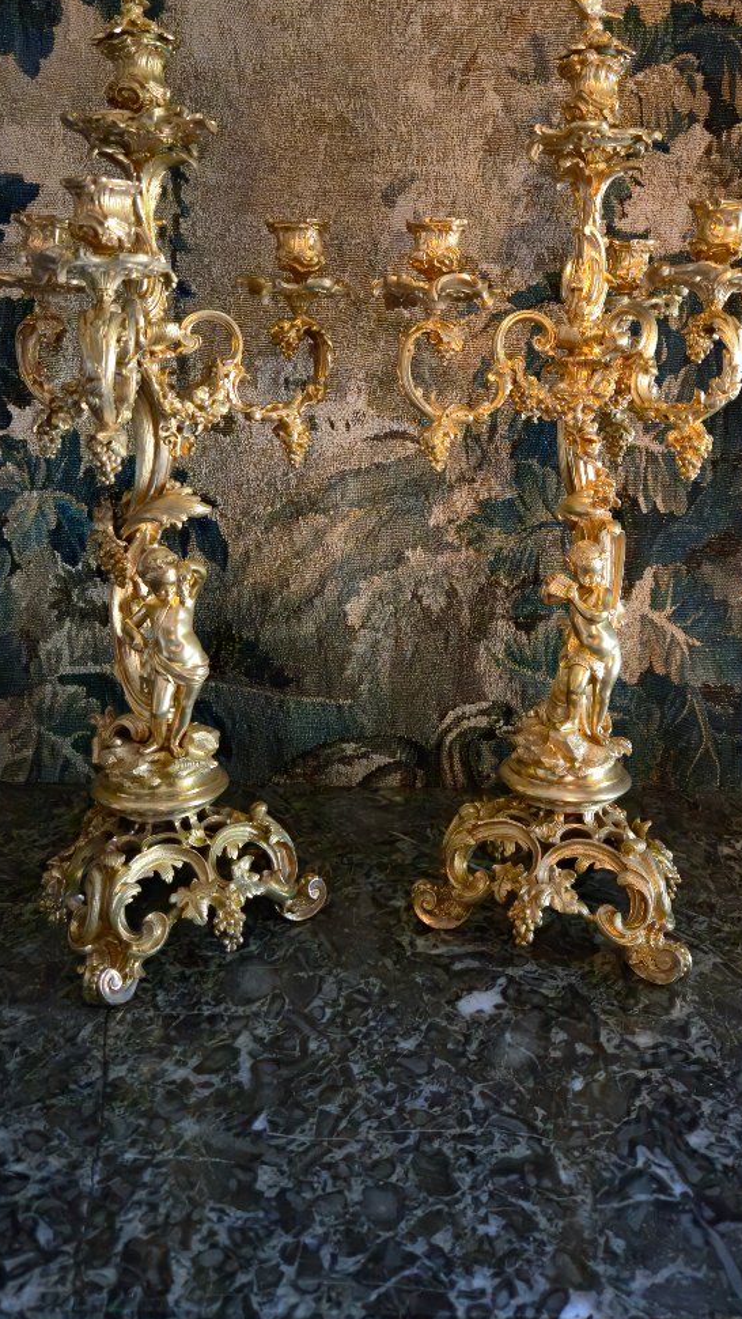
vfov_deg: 62.1
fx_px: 1084
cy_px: 537
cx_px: 390
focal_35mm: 31
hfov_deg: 37.8
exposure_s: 1/25
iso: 1000
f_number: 1.8
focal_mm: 5.4
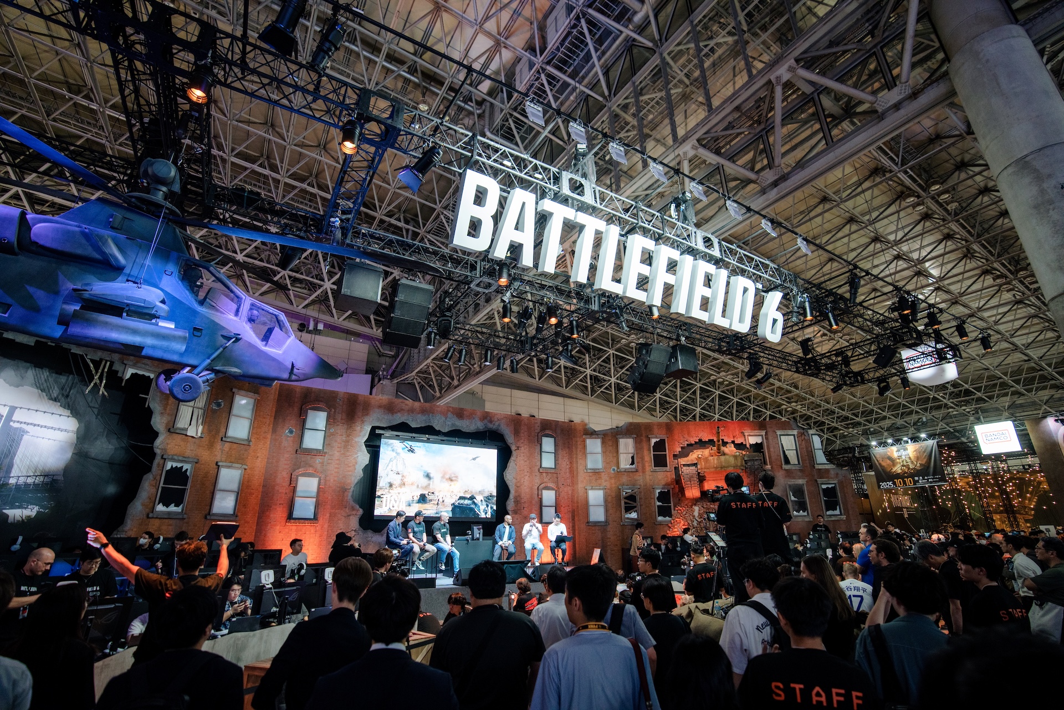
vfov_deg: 73.7
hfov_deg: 96.7
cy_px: 355
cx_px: 532
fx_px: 473
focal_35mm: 16
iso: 800
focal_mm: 16
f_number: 3.5
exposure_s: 1/100
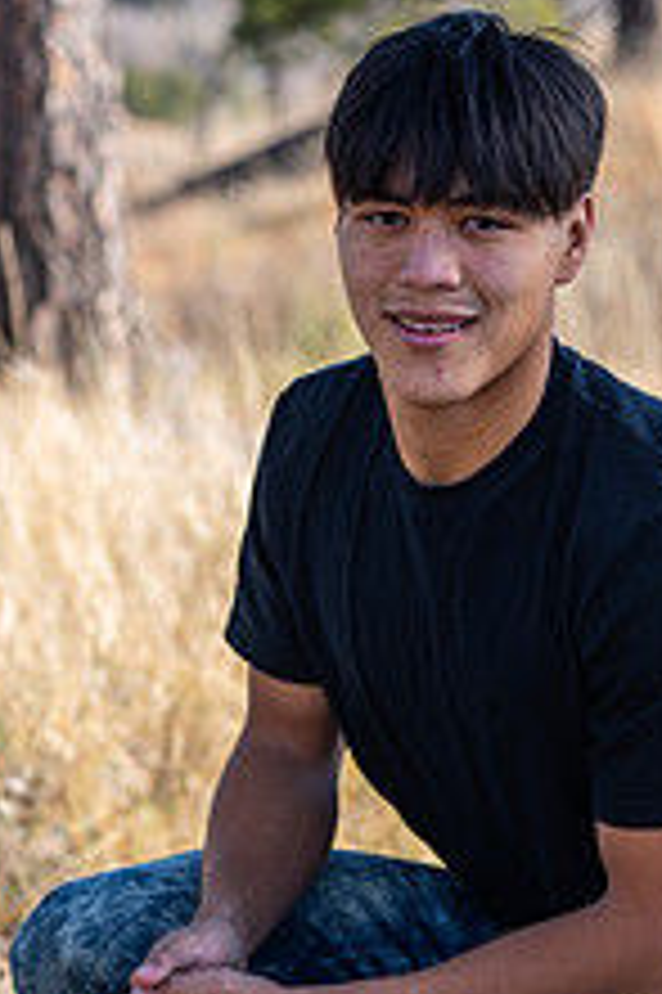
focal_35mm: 173
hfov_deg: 7.9
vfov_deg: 11.9
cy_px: 711
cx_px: 428
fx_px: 4779
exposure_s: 1/125
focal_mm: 85
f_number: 4
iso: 31
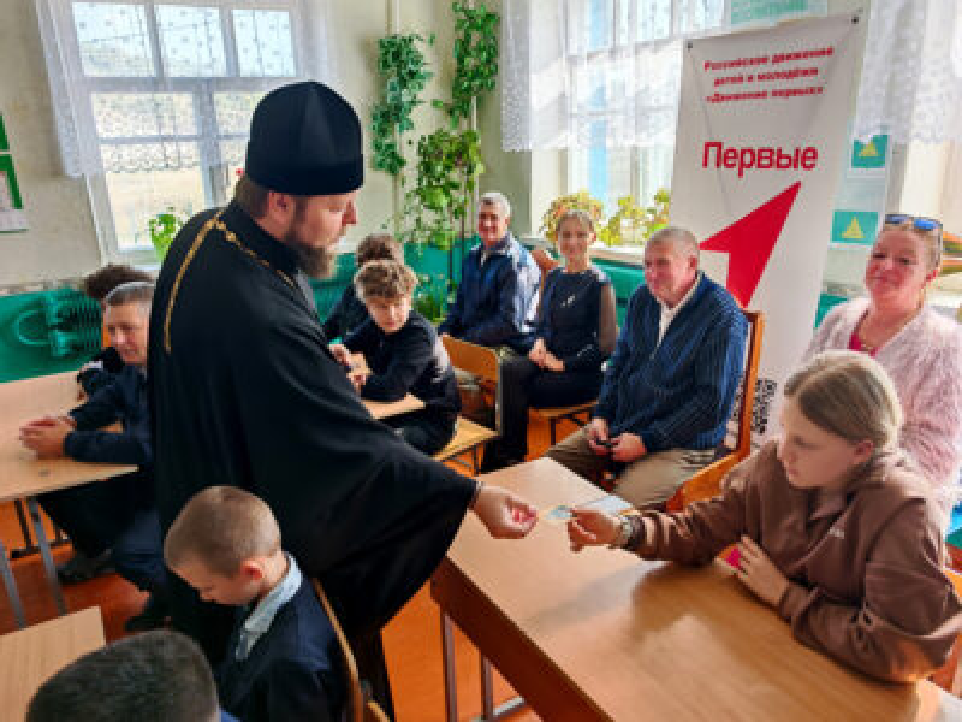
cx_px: 481
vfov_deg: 56.8
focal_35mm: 24
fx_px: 667
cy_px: 361
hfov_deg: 71.6
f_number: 2
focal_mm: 6.83
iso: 100
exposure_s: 1/200
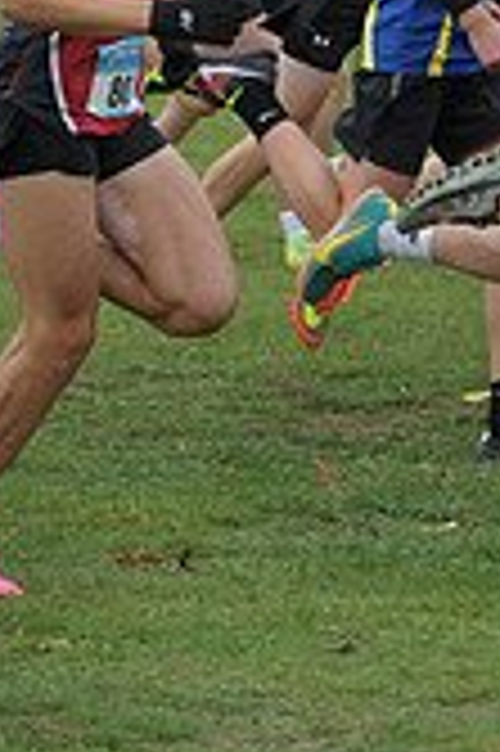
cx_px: 1261
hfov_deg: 2.7
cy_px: -68
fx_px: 10521
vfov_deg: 4.1
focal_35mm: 504
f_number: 6.3
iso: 1000
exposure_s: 1/800
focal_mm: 145
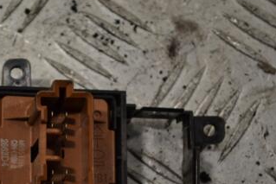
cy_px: 145
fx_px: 1188
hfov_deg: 13.2
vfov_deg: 8.9
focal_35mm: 155
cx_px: 55
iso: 360
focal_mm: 55
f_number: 5.6
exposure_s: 1/125
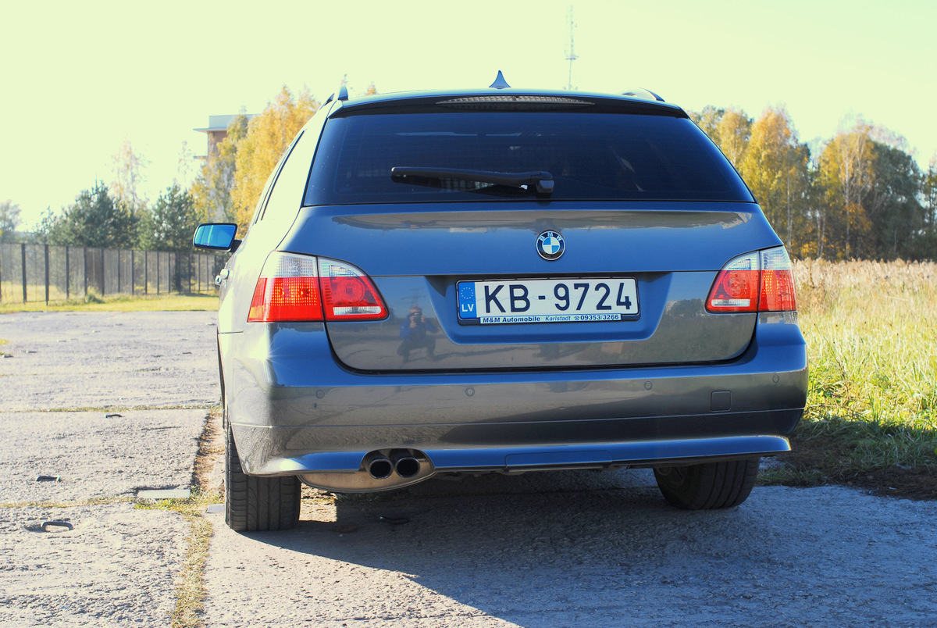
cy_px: 314
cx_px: 468
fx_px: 1368
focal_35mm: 52
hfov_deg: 37.8
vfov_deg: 25.8
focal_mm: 35
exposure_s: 1/180
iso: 125
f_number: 7.1
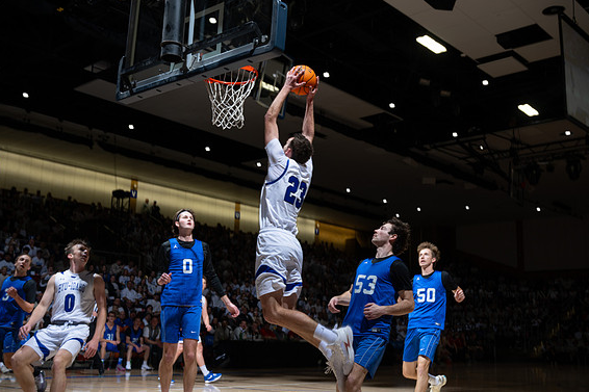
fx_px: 671
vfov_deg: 32.6
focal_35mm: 41
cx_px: 299
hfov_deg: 47.4
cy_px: 192
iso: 100
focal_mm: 40
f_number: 6.3
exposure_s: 1/60
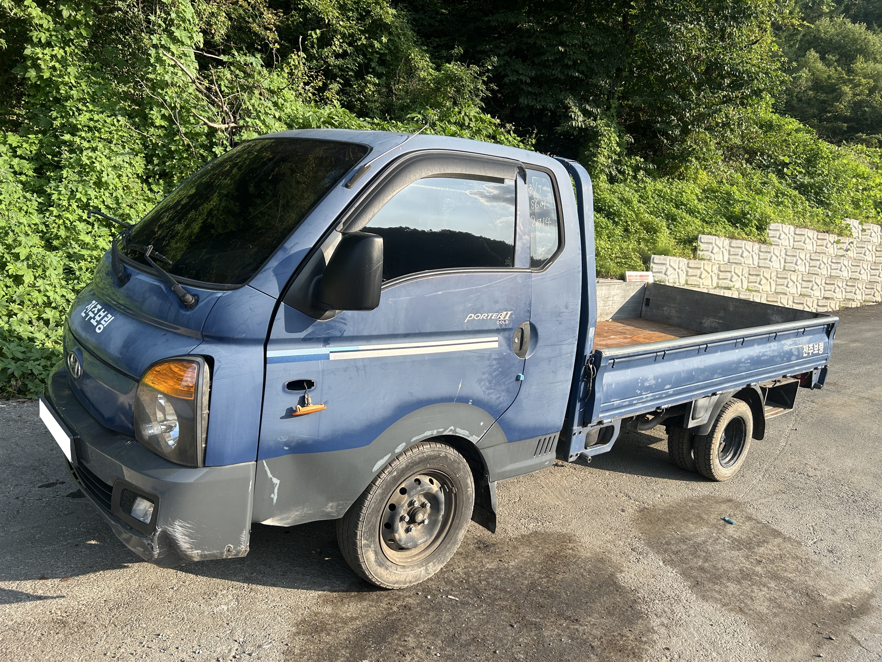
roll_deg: -4.7
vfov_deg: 53.1
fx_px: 662
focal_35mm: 26
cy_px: 331
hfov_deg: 67.3
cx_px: 441
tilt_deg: -4.8
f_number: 1.5
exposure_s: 1/1531
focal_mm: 5.7
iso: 50
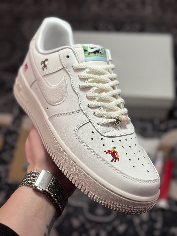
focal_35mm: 48
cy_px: 118
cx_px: 88
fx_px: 327
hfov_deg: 30.3
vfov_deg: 39.7
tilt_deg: -57.4
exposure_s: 1/2410
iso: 80
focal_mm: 6.86
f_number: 1.78
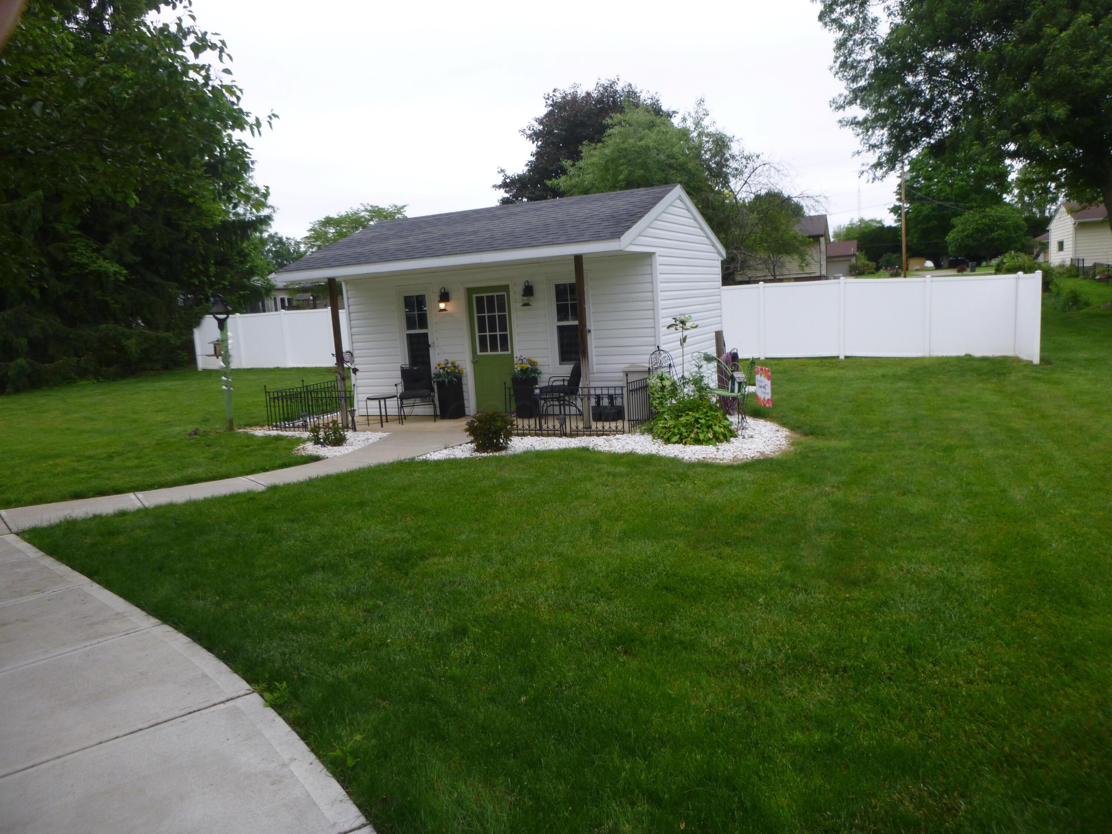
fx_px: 803
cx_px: 556
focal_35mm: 25
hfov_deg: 69.4
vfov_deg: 54.9
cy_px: 417
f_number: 3.9
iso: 100
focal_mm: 4.5
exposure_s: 1/80
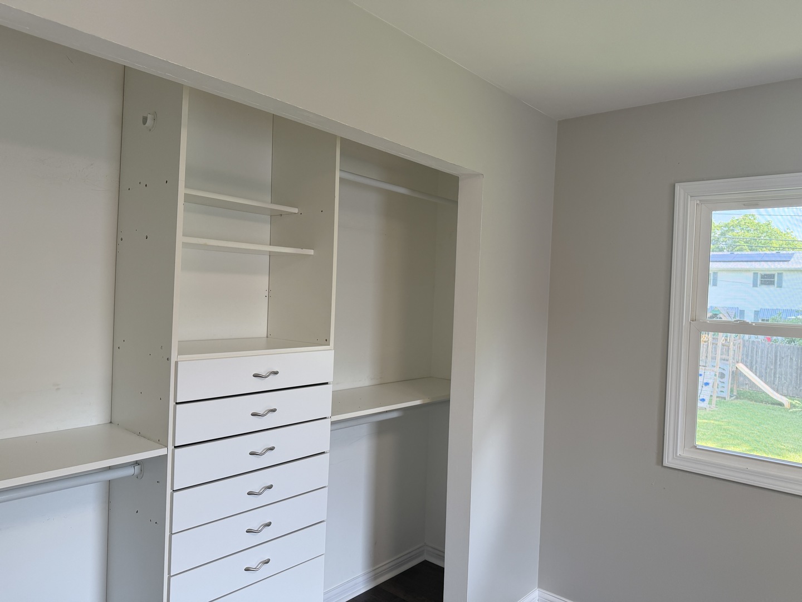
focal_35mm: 24
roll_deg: -2.0
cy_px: 301
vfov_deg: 56.8
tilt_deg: -1.0
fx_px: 556
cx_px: 401
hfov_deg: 71.6
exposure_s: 1/175
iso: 125
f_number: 1.78
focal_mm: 6.76
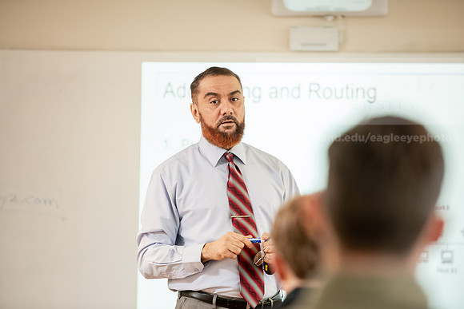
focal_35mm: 170
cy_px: 154
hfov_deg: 12.1
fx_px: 2192
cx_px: 232
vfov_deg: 8.1
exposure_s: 1/200
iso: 1250
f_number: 3.2
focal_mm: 170
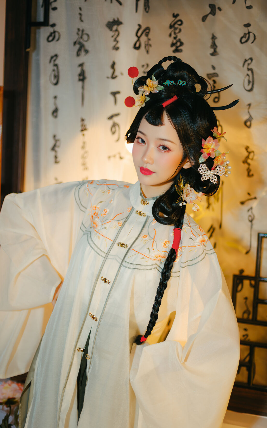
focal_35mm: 52
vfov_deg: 38.9
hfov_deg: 24.9
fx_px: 606
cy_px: 213
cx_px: 145
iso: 100
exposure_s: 1/125
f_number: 1.8
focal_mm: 50
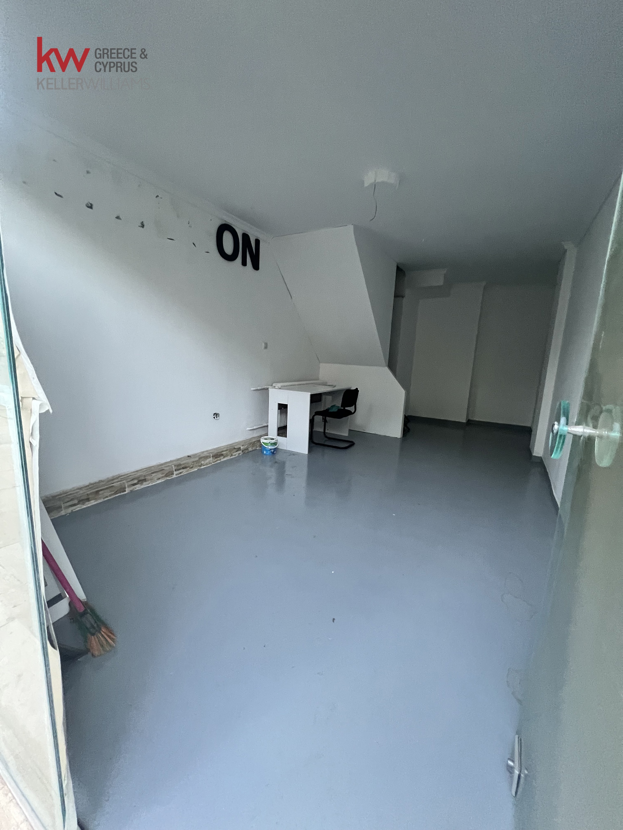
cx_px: 312
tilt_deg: -11.6
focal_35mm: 13
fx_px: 312
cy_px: 415
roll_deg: -2.5
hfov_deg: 89.9
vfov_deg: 106.2
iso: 400
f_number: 1.8
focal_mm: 1.57
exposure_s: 1/60
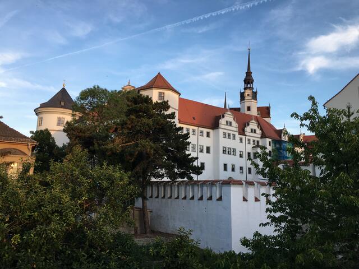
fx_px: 301
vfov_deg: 48.2
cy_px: 134
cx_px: 180
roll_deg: -1.8
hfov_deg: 61.7
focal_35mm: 29
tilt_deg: +11.7
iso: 25
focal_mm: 4.15
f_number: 2.2
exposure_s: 1/196
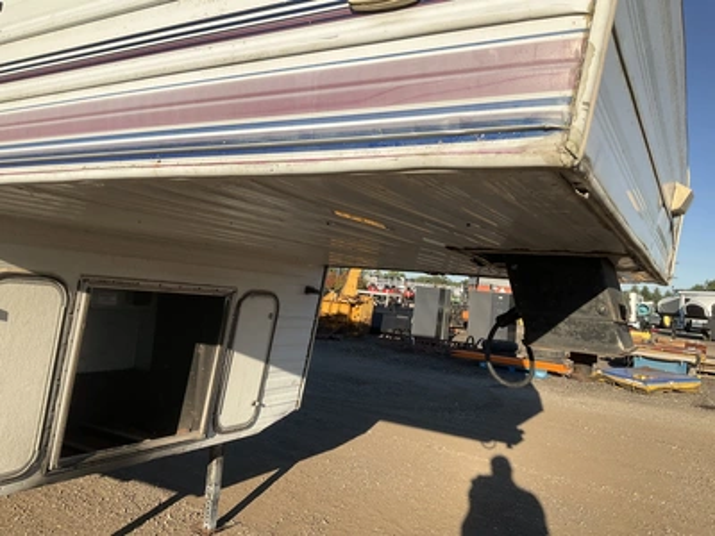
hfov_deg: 61.7
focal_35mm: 29
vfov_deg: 48.2
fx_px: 599
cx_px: 358
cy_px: 268
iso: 25
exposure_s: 1/1377
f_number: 1.8
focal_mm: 3
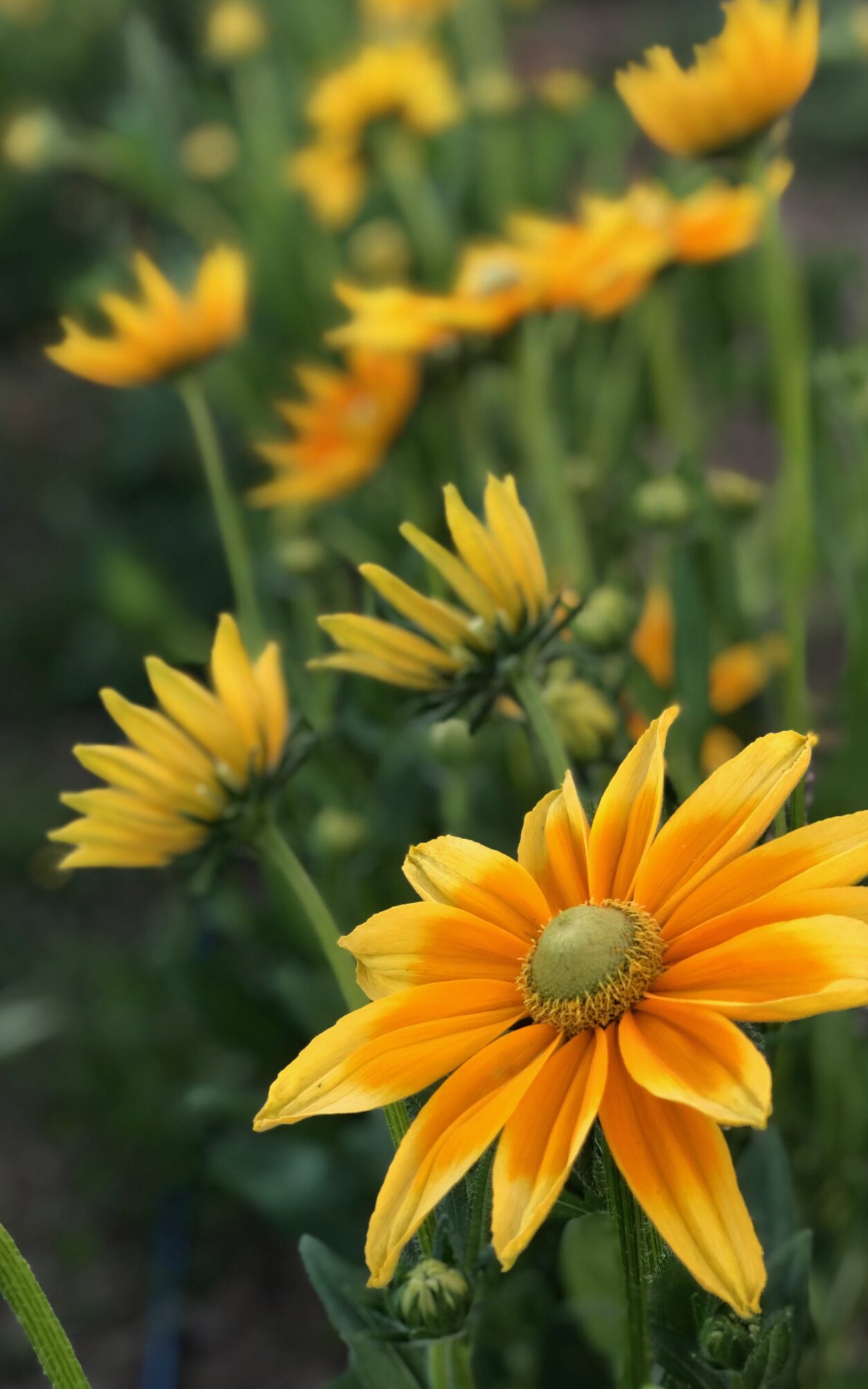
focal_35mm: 56
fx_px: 2120
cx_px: 519
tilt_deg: -22.8
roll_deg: +5.1
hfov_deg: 23.1
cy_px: 693
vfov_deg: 36.3
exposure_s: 1/60
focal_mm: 6
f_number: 2.4
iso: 20
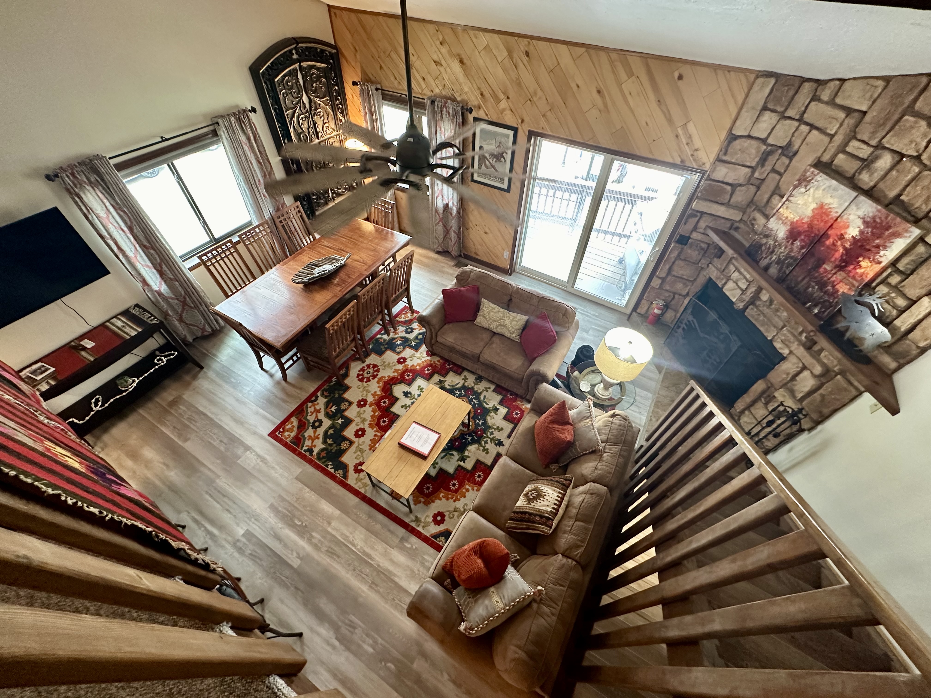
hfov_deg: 102.1
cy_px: 349
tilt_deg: -49.4
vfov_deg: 85.7
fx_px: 377
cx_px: 466
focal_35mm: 14
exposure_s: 1/60
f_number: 2.2
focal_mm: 2.22
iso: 320
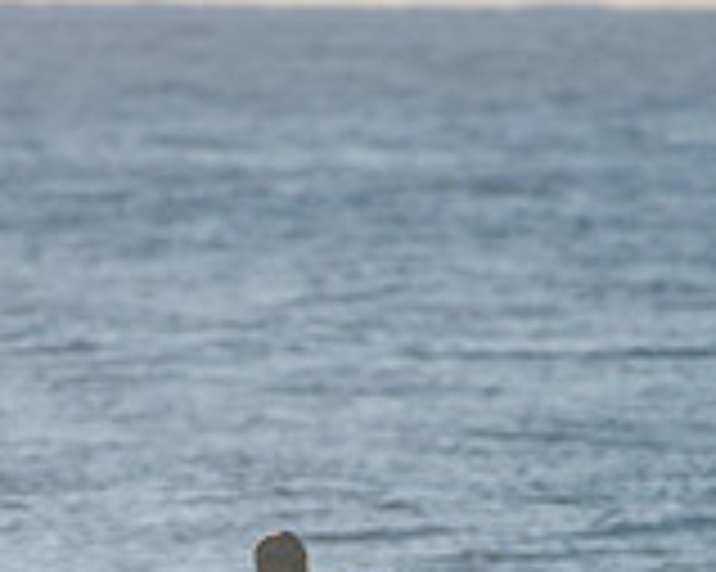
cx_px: 284
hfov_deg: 1.1
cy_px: 714
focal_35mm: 1717
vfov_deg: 0.9
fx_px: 36362
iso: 160
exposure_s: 1/2000
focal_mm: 500
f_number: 5.6
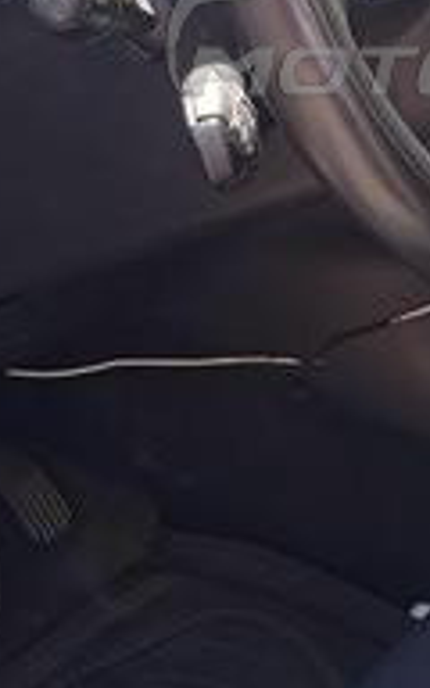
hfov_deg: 12.7
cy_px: 23
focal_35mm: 101
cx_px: 480
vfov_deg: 20.0
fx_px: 1894
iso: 100
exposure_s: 1/123
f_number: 2.2
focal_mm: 3.43
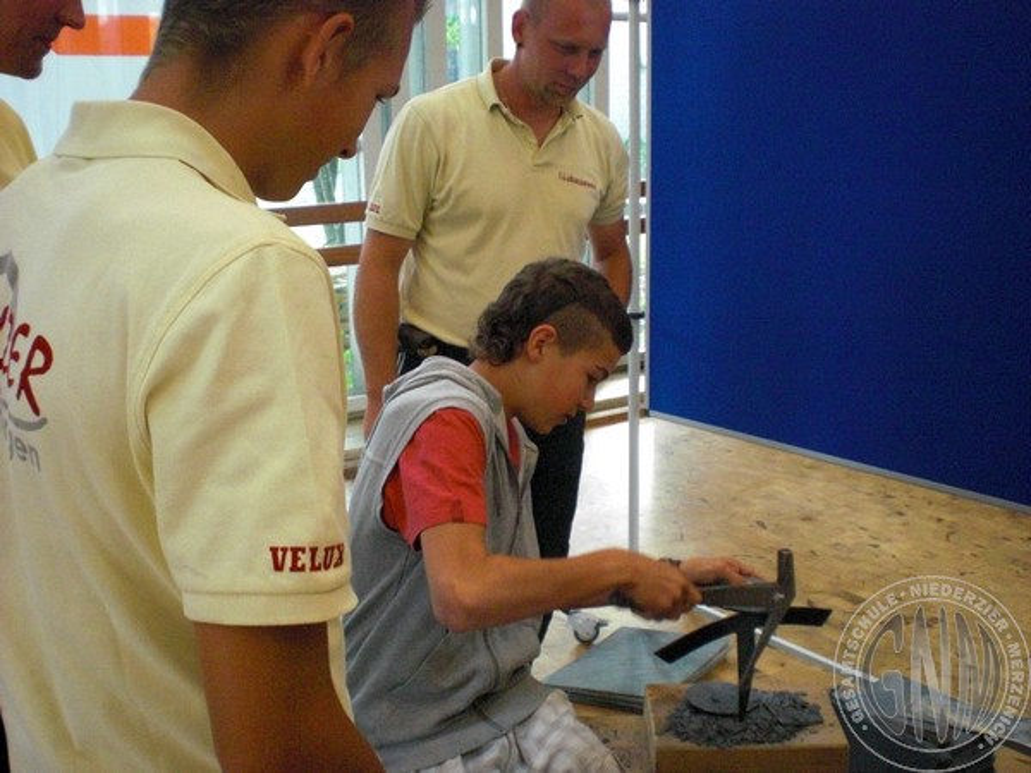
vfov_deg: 37.7
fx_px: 1132
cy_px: 386
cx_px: 516
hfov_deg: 49.0
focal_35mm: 38
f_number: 3.1
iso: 800
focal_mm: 6.3
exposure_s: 1/100
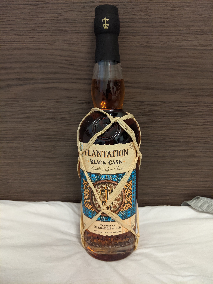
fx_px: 222
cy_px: 142
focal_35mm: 27
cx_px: 106
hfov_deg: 51.4
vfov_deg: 65.3
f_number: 1.8
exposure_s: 1/25
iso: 441
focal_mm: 4.44
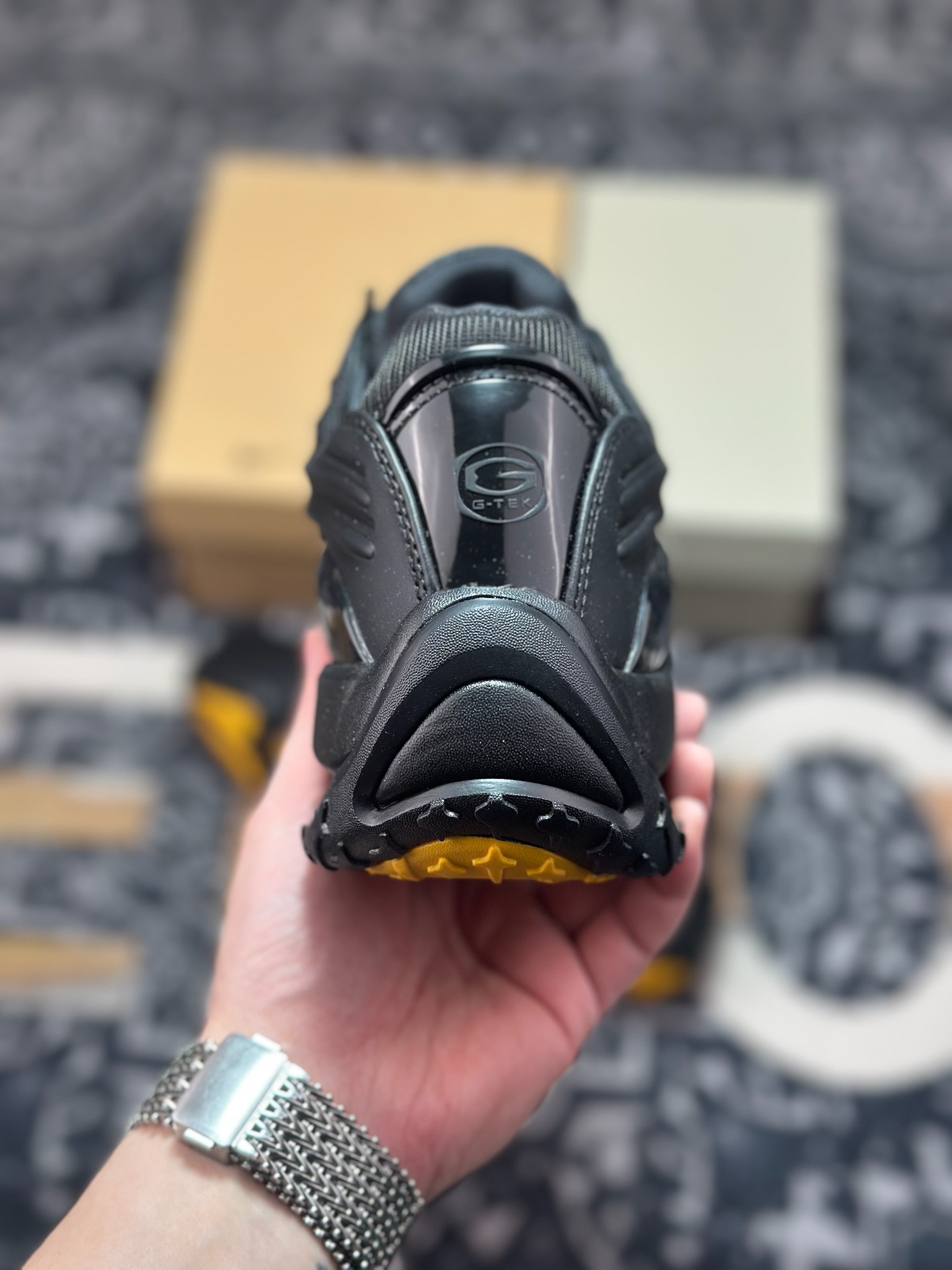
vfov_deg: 39.7
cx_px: 476
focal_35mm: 48
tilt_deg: -57.8
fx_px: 1760
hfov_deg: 30.3
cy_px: 635
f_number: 1.78
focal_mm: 6.86
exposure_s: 1/356
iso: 80
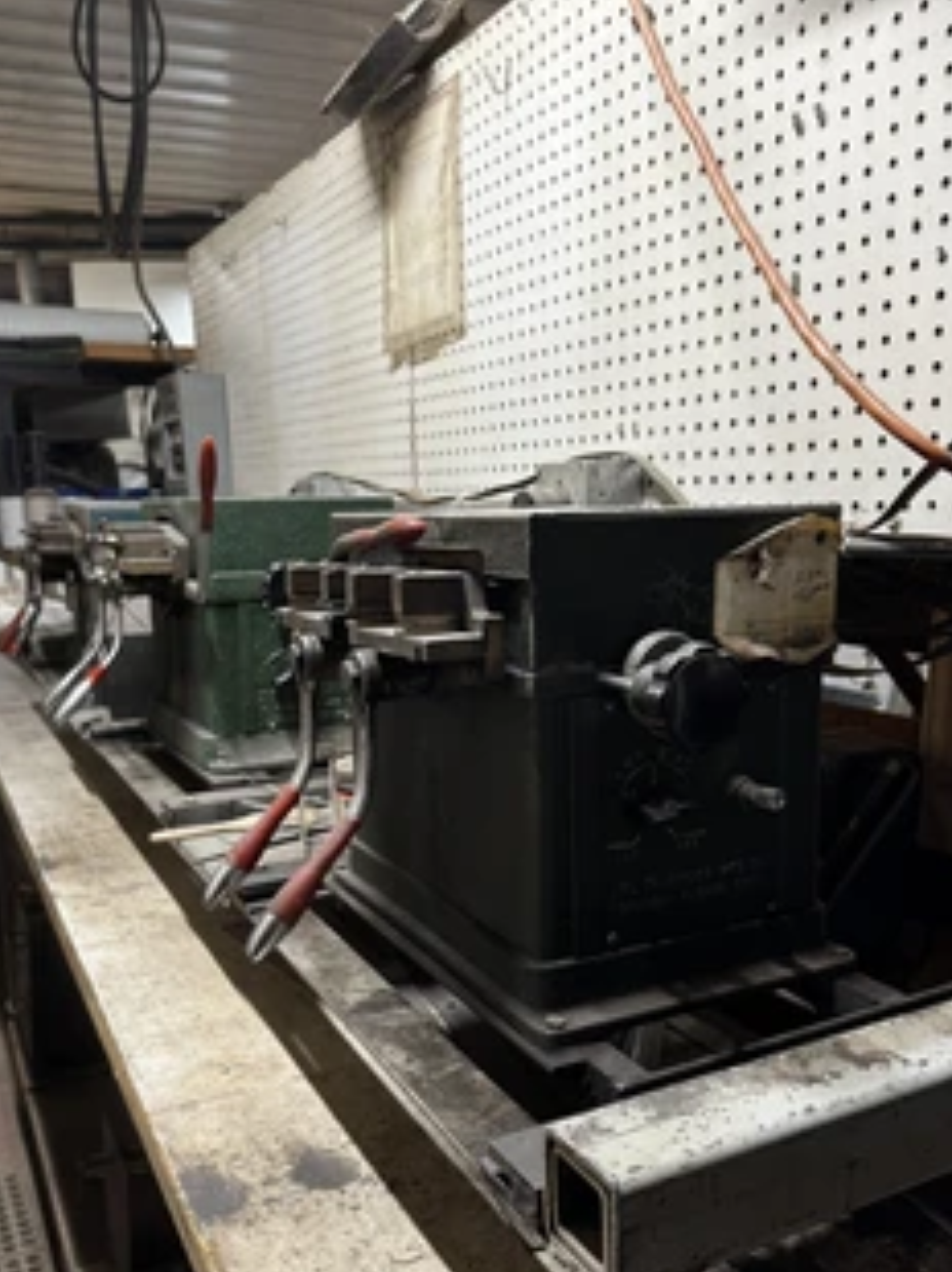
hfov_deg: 45.3
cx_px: 435
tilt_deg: -10.7
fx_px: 1138
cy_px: 685
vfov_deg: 58.3
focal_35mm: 31
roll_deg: +1.9
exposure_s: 1/60
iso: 200
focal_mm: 6.76
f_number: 1.78
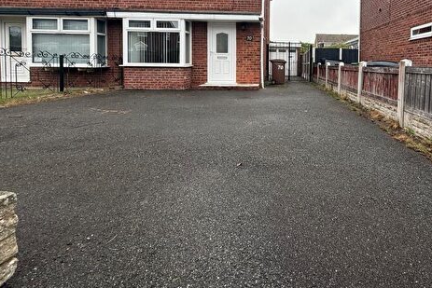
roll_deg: -0.9
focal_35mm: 22
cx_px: 294
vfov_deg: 54.7
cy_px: 73
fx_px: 264
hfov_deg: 75.7
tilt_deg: -2.4
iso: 64
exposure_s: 1/472
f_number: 2.2
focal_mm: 2.22
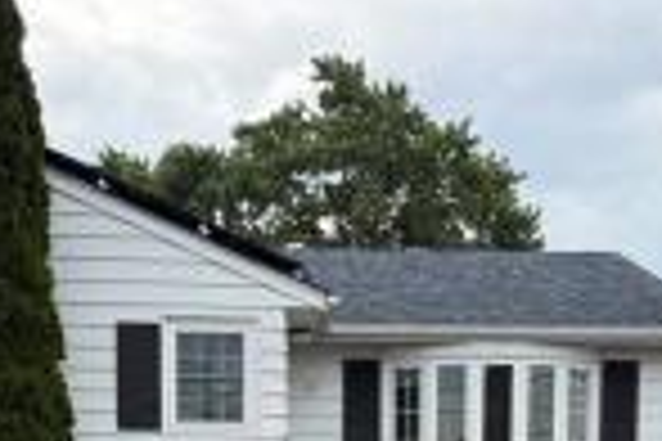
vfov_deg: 18.2
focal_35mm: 68
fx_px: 1250
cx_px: 297
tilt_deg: -2.3
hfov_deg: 29.6
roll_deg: -0.2
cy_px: 630
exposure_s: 1/2445
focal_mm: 6.76
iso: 80
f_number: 1.78
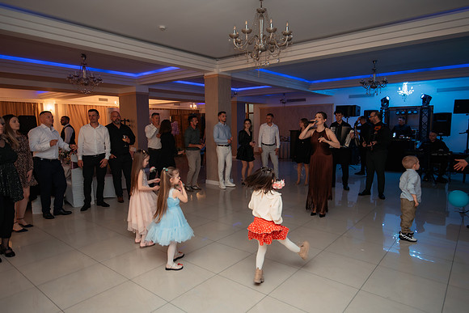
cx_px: 234
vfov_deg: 57.3
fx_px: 287
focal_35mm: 22
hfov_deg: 78.6
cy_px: 156
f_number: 2.8
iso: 1600
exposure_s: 1/200
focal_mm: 22
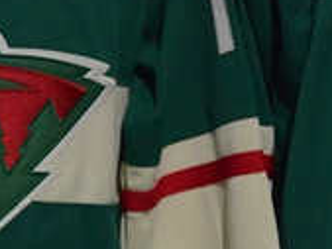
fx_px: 2620
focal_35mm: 273
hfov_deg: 7.2
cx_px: 185
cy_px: 69
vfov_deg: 5.4
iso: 4000
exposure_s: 1/100
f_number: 4.5
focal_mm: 40
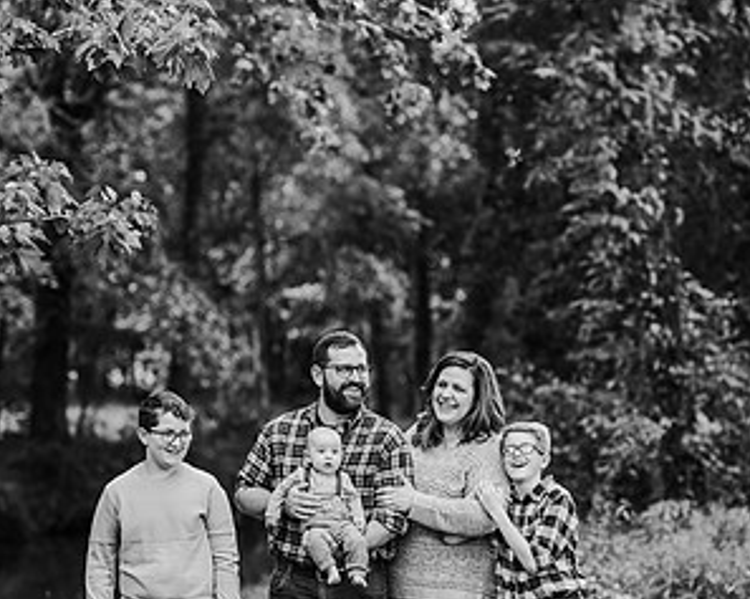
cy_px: 351
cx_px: 376
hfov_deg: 15.9
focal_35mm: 121
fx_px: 2683
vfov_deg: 12.7
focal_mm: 85
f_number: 2.2
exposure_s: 1/200
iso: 125
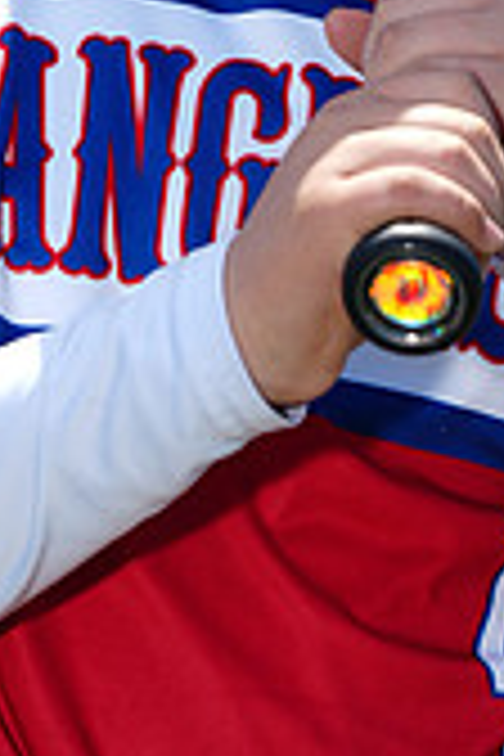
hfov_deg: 2.0
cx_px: 250
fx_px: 14510
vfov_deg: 3.0
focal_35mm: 691
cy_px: -315
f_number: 5
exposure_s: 1/250
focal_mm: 200
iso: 50
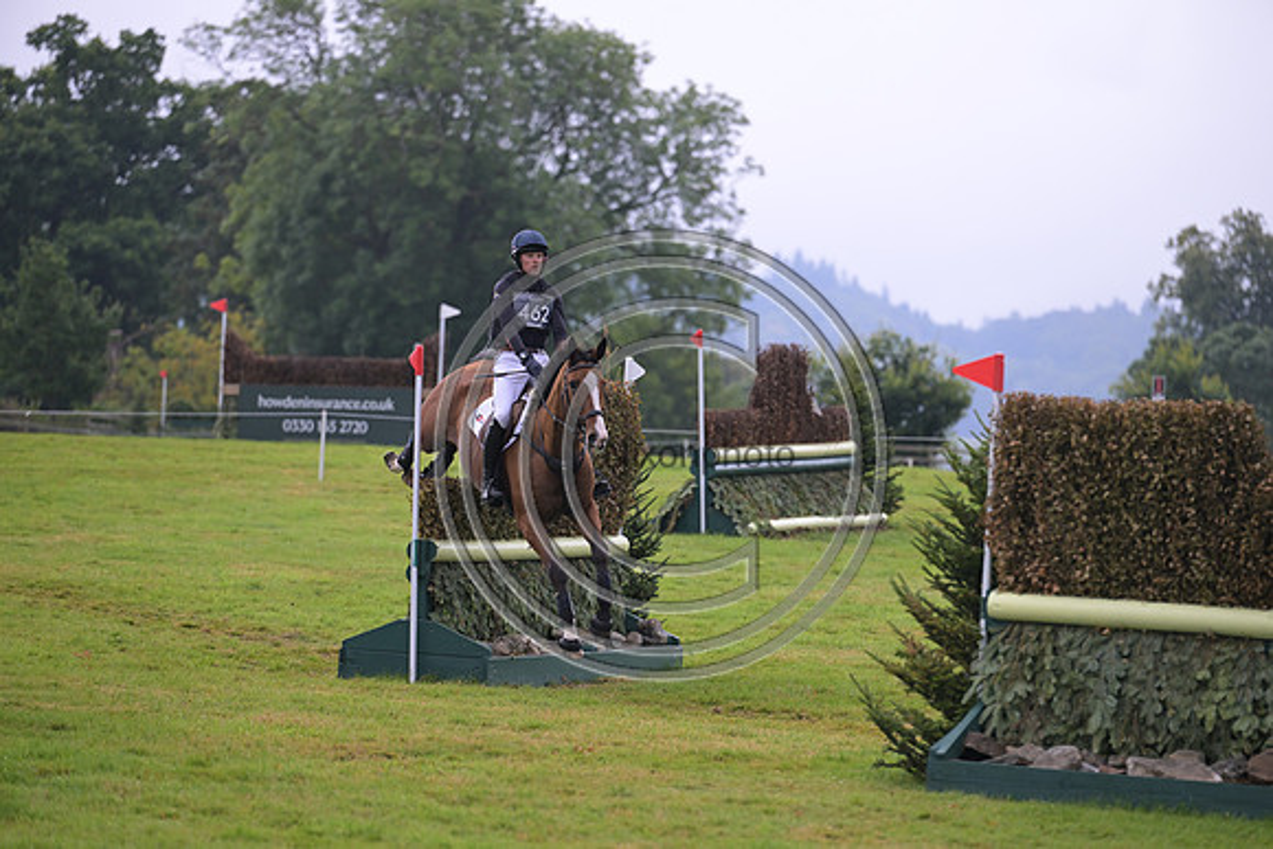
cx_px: 636
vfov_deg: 6.9
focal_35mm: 200
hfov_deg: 10.3
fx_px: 7074
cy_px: 424
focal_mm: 200
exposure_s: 1/1250
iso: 1000
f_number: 3.5
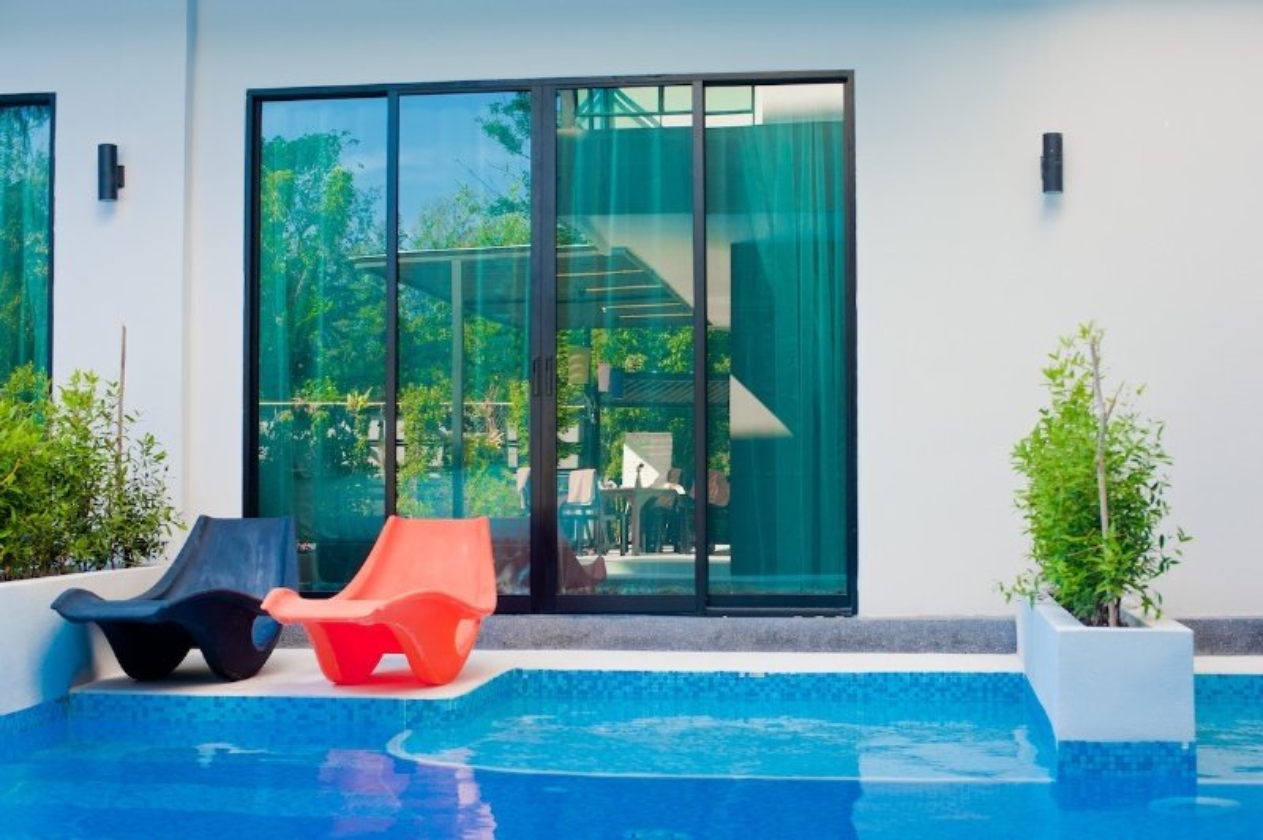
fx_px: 1753
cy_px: 420
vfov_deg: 26.9
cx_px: 632
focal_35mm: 50
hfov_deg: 39.6
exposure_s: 1/60
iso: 160
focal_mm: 50
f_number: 5.6
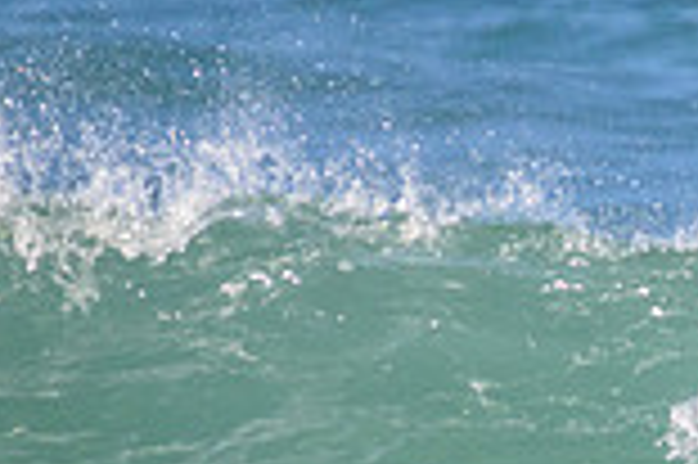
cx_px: 959
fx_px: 58085
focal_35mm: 2999
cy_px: 570
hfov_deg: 0.7
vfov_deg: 0.5
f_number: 11
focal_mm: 800
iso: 1600
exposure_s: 1/2000
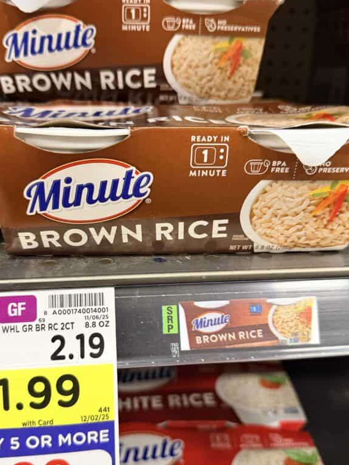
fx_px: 430
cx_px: 151
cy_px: 250
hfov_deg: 44.1
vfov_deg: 56.8
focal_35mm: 32
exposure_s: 1/60
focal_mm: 6.76
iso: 320
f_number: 1.78
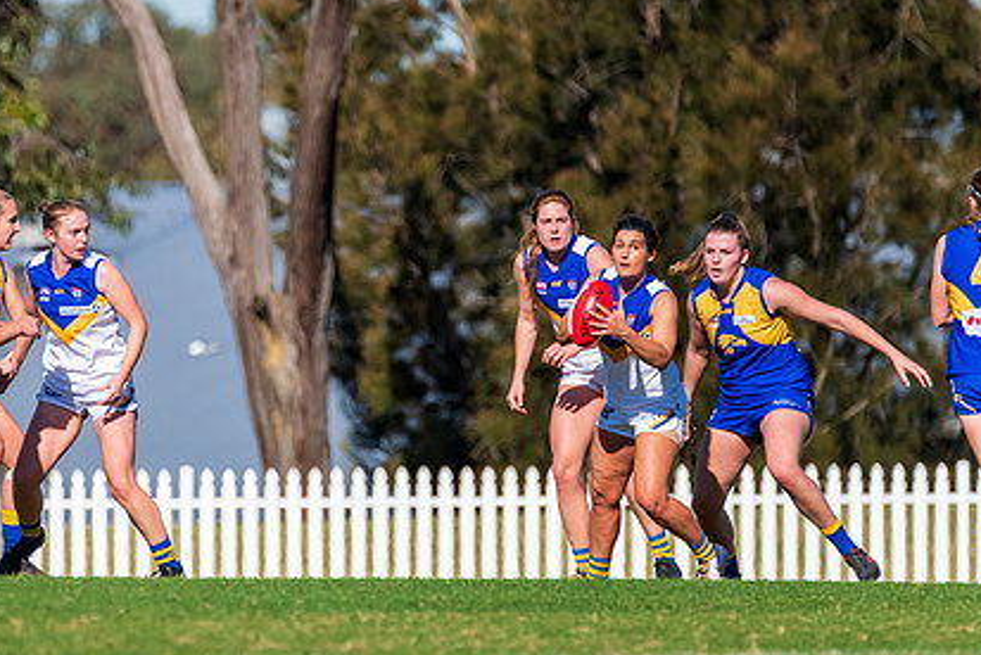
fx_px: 24105
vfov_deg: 1.6
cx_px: 298
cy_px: 306
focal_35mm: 884
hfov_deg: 2.3
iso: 800
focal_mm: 600
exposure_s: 1/2000
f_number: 9
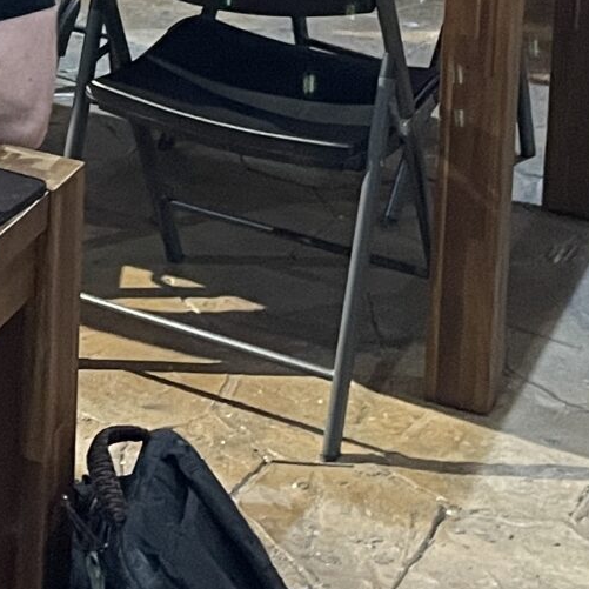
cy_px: -409
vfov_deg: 12.3
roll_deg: +0.0
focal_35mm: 132
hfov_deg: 12.2
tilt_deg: -8.3
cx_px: -448
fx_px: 2541
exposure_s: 1/60
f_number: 1.6
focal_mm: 4.2
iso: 250
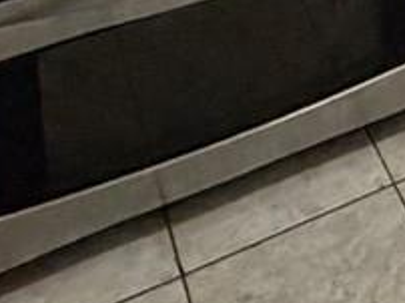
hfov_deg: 15.7
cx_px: 686
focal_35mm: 111
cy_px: -646
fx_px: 1297
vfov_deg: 9.7
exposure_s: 1/60
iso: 500
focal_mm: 2.22
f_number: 2.2
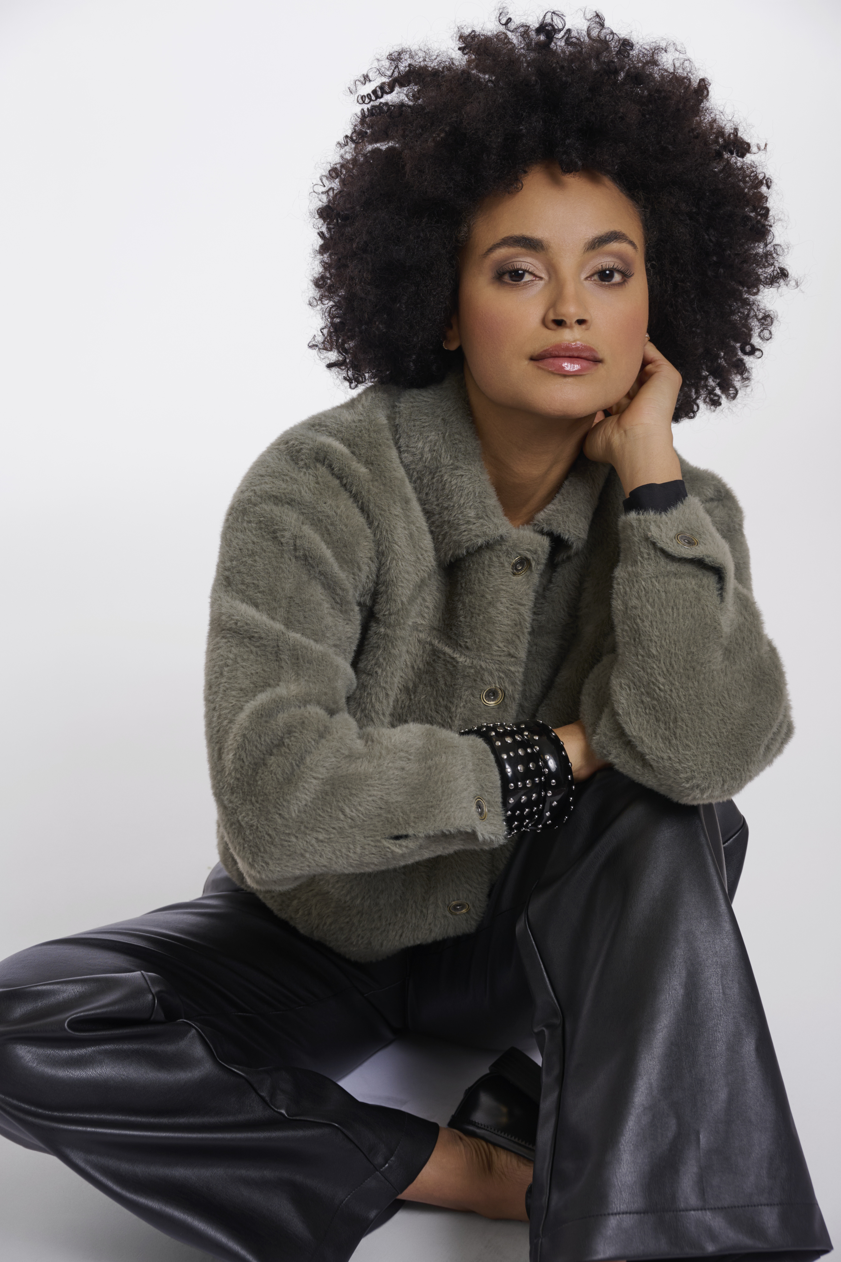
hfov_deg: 18.9
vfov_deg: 28.1
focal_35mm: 72
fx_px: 2523
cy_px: 631
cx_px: 420
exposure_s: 1/160
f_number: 8
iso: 125
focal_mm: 72
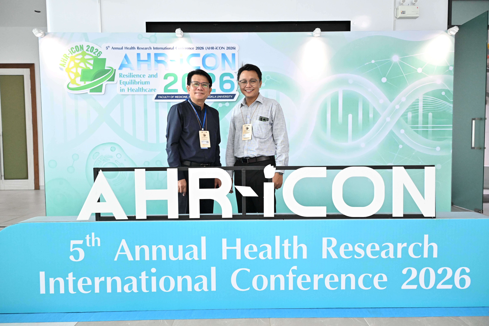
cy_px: 163
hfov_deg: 73.7
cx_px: 244
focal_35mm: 24
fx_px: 326
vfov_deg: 53.1
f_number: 4
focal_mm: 24
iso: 6400
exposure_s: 1/500
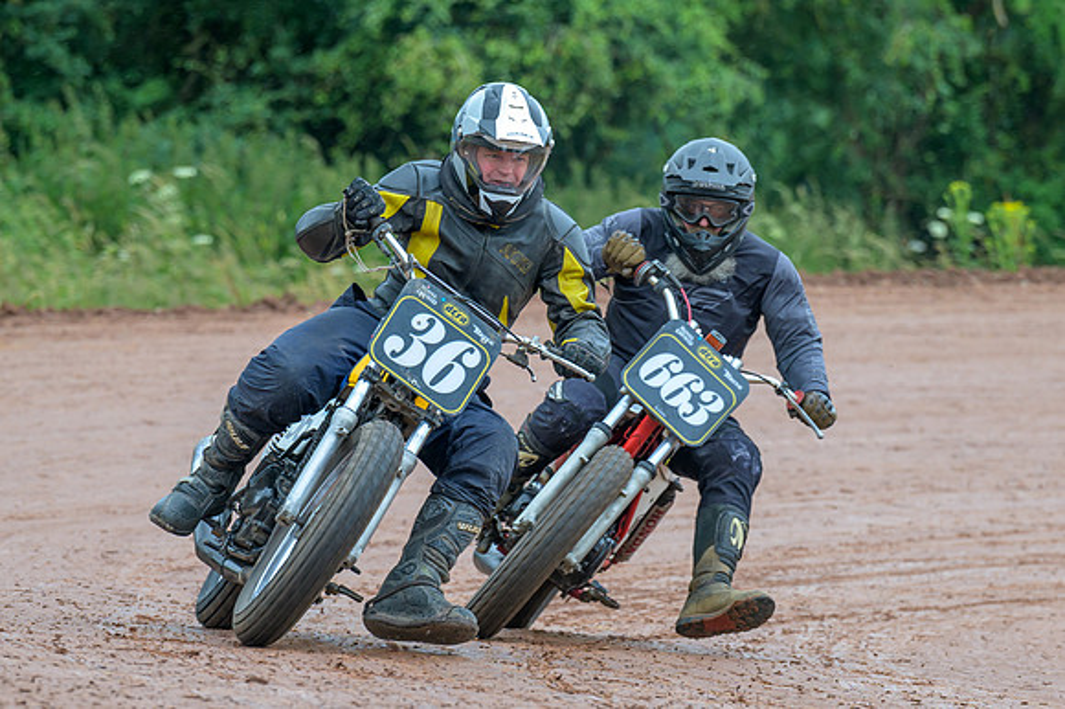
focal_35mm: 402
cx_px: 671
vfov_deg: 3.4
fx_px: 11875
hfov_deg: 5.1
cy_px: 405
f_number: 4
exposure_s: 1/400
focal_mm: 200
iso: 220
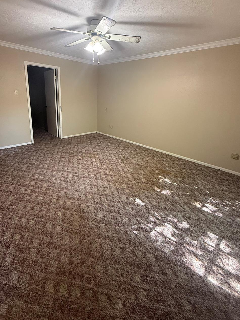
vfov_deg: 90.3
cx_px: 109
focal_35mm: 17
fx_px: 157
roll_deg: -2.5
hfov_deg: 74.6
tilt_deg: -14.6
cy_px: 135
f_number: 2.2
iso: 400
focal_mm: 2.22
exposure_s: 1/60
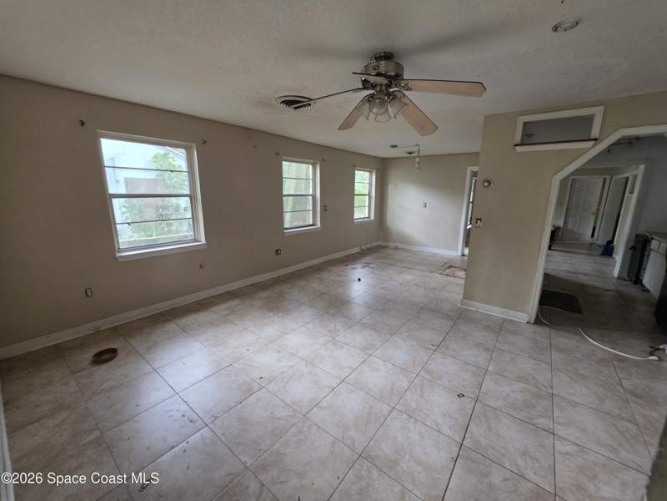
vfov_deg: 89.9
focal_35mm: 13
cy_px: 250
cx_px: 334
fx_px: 250
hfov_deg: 106.2
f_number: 1.9
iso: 200
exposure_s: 1/60
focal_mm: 2.2
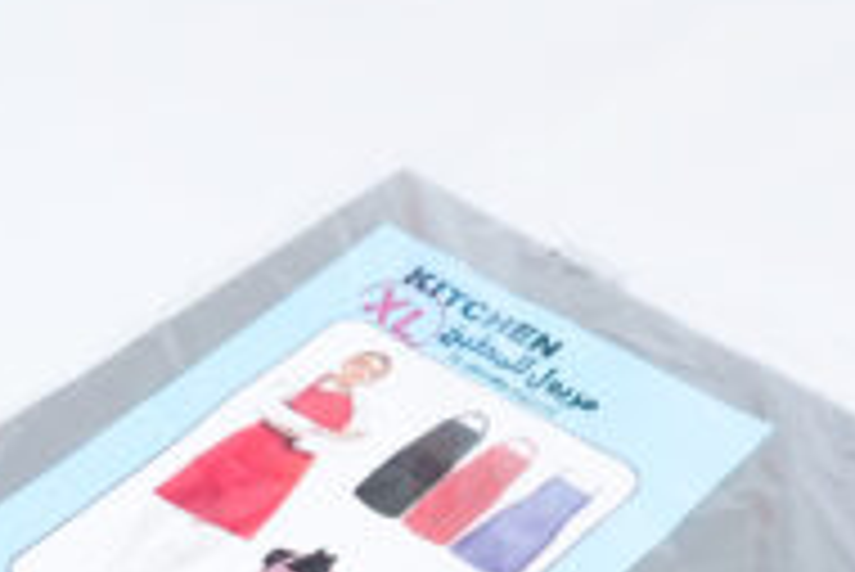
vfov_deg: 14.1
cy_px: 615
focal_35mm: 95
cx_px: 324
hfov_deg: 21.4
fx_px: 2258
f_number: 9
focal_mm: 42
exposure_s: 1/200
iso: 3200
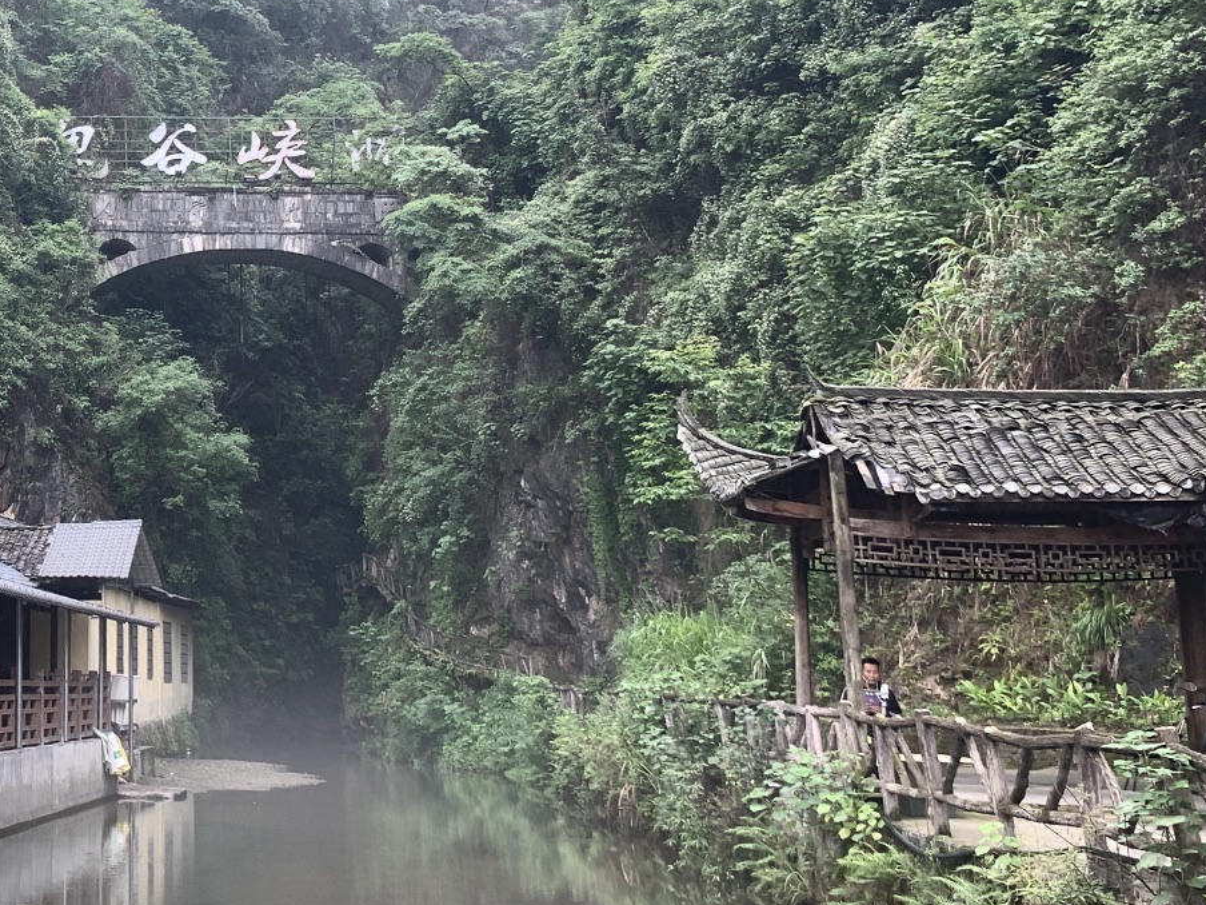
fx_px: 2021
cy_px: 199
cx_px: -68
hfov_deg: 30.3
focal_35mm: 58
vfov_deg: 24.9
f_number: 1.8
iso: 25
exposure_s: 1/122
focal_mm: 4.25
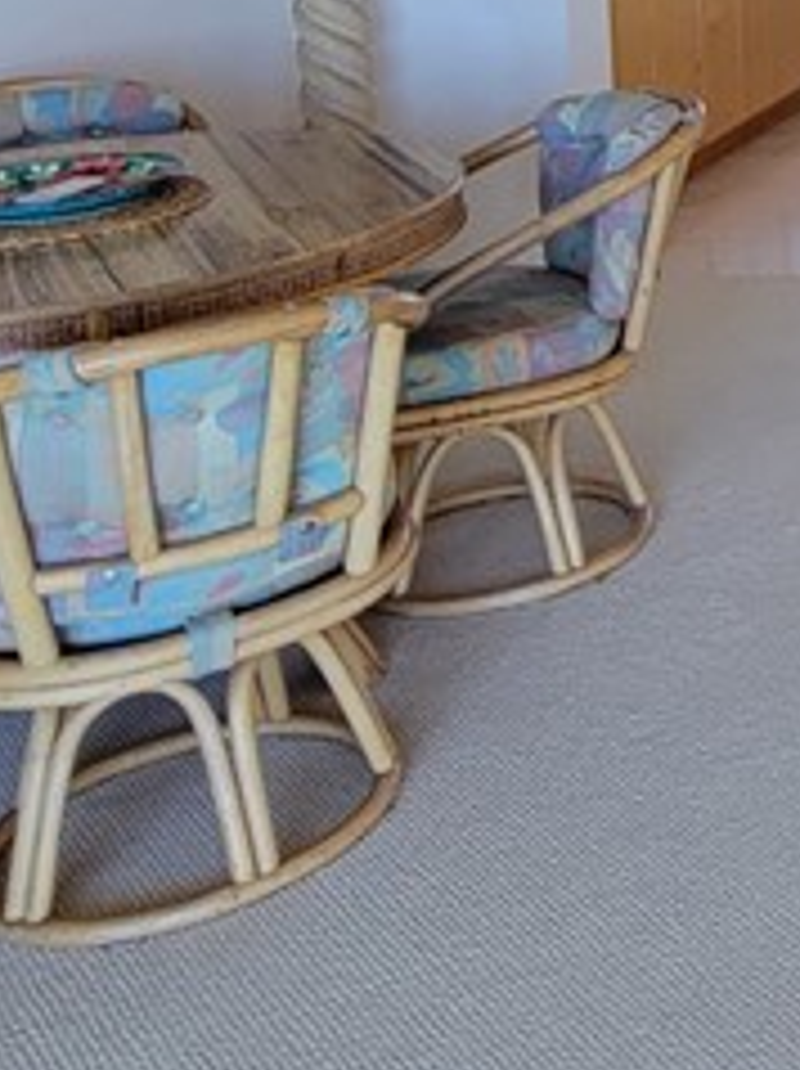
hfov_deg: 20.4
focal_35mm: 56
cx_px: 1348
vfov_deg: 30.1
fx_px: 1729
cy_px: -162
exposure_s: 1/60
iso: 80
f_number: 2.2
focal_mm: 2.2
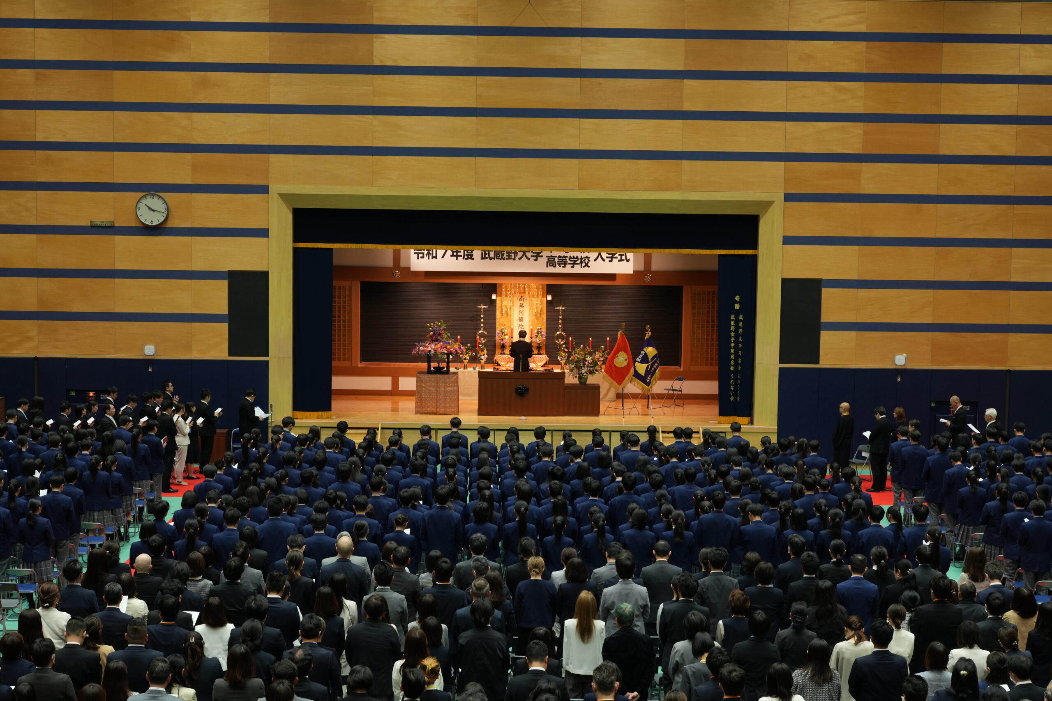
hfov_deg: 36.9
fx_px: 1578
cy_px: 350
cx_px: 526
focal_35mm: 54
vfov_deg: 25.1
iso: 800
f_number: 7.1
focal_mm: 54
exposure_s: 1/25
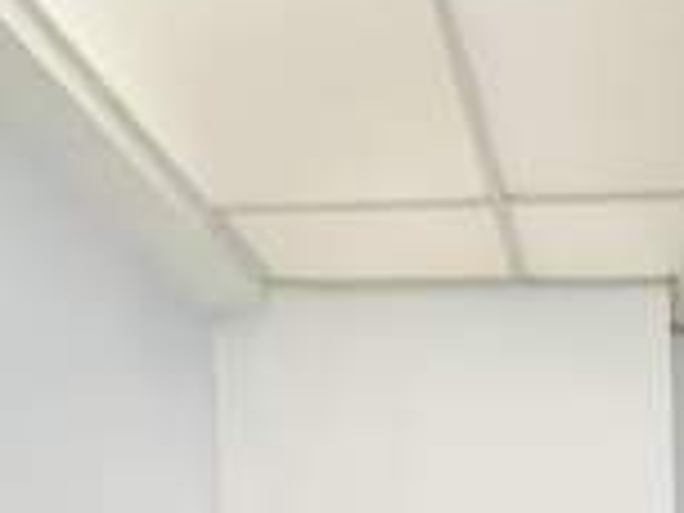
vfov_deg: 26.4
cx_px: 644
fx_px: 810
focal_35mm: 41
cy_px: 752
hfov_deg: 41.3
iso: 250
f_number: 1.8
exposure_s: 1/120
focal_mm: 1.57
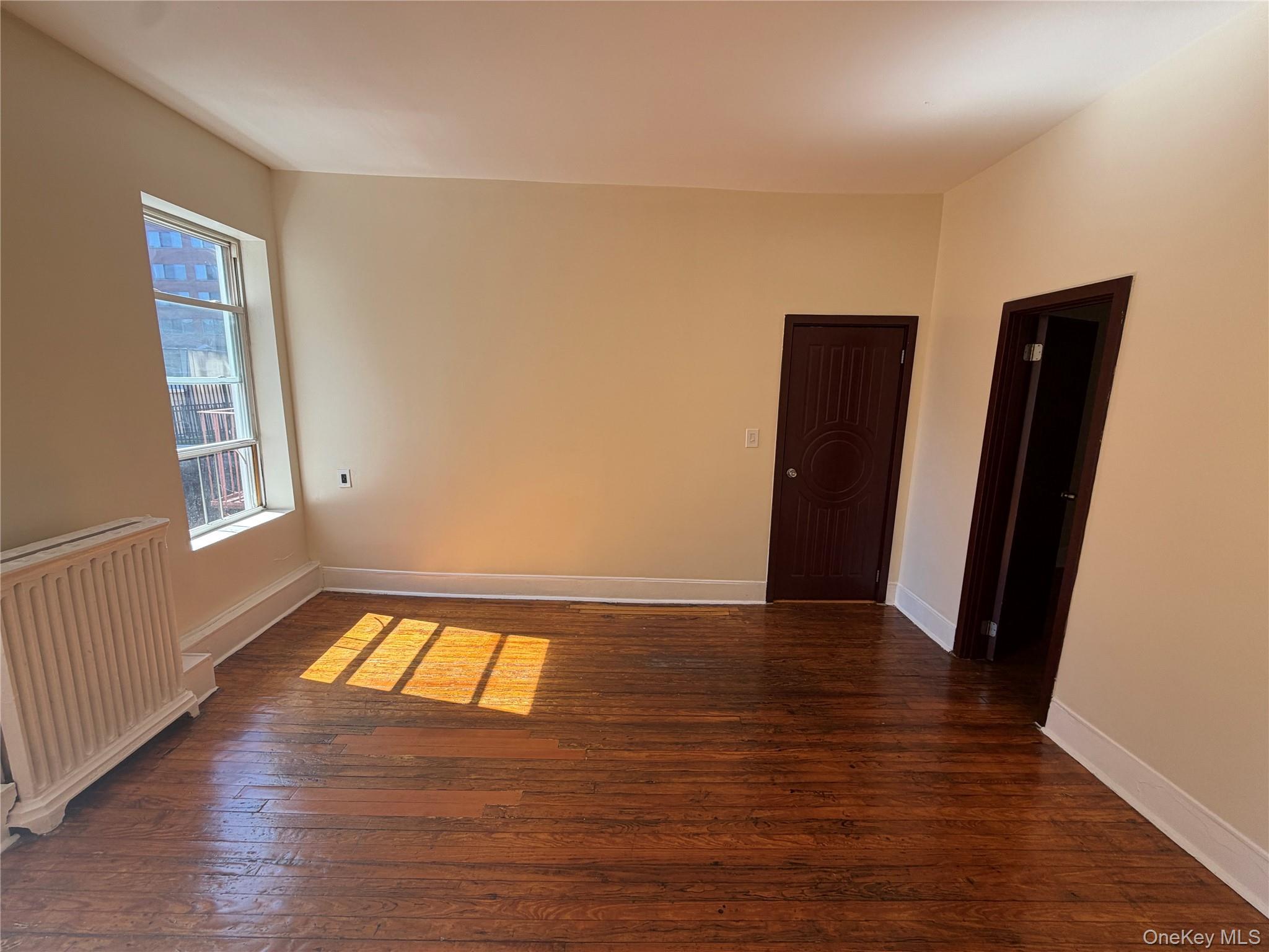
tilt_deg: -11.6
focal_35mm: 14
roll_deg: -0.2
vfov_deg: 85.7
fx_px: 513
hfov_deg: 102.1
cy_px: 476
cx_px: 634
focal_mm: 2.22
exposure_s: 1/121
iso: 50
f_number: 2.2
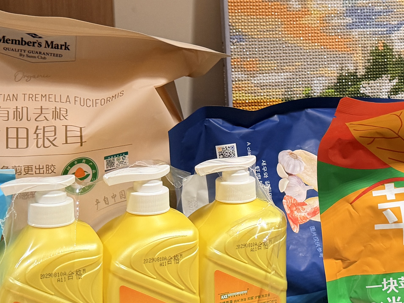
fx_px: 840
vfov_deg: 20.4
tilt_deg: -13.6
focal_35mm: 72
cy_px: 159
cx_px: 266
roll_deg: +0.3
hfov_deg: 26.9
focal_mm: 6.76
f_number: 1.78
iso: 320
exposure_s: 1/50
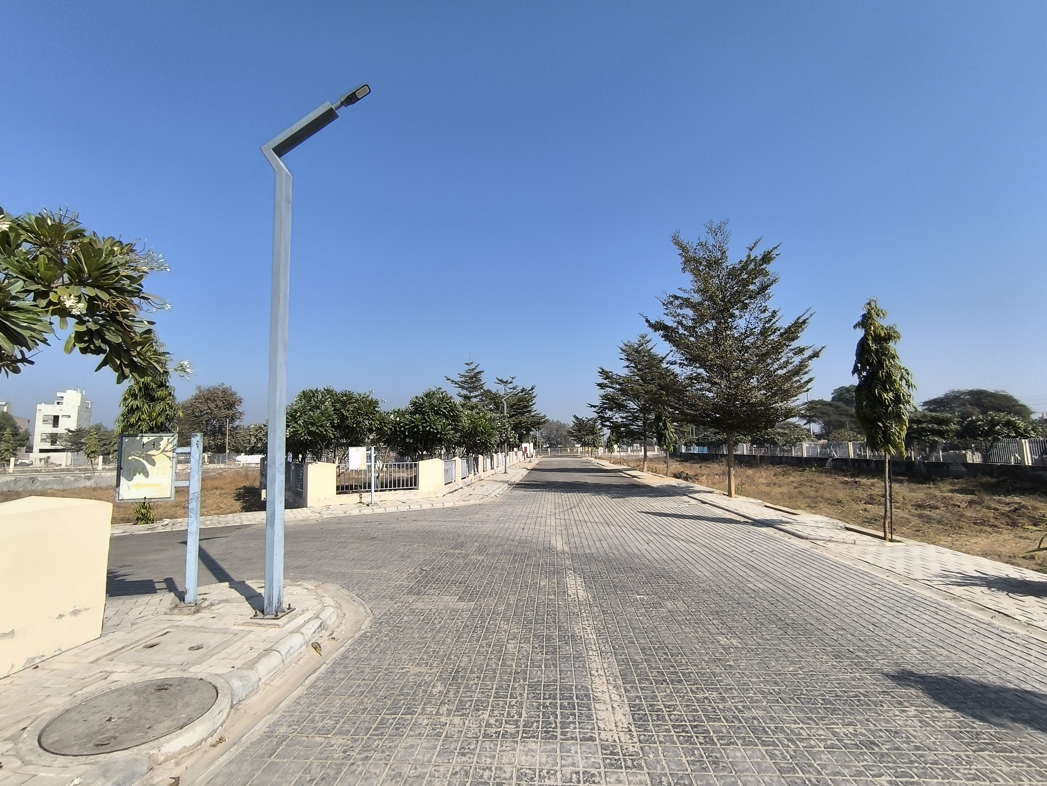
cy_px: 393
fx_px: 484
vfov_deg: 78.1
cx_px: 524
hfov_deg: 94.5
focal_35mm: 16
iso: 50
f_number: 2.2
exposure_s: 1/1828
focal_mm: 1.65
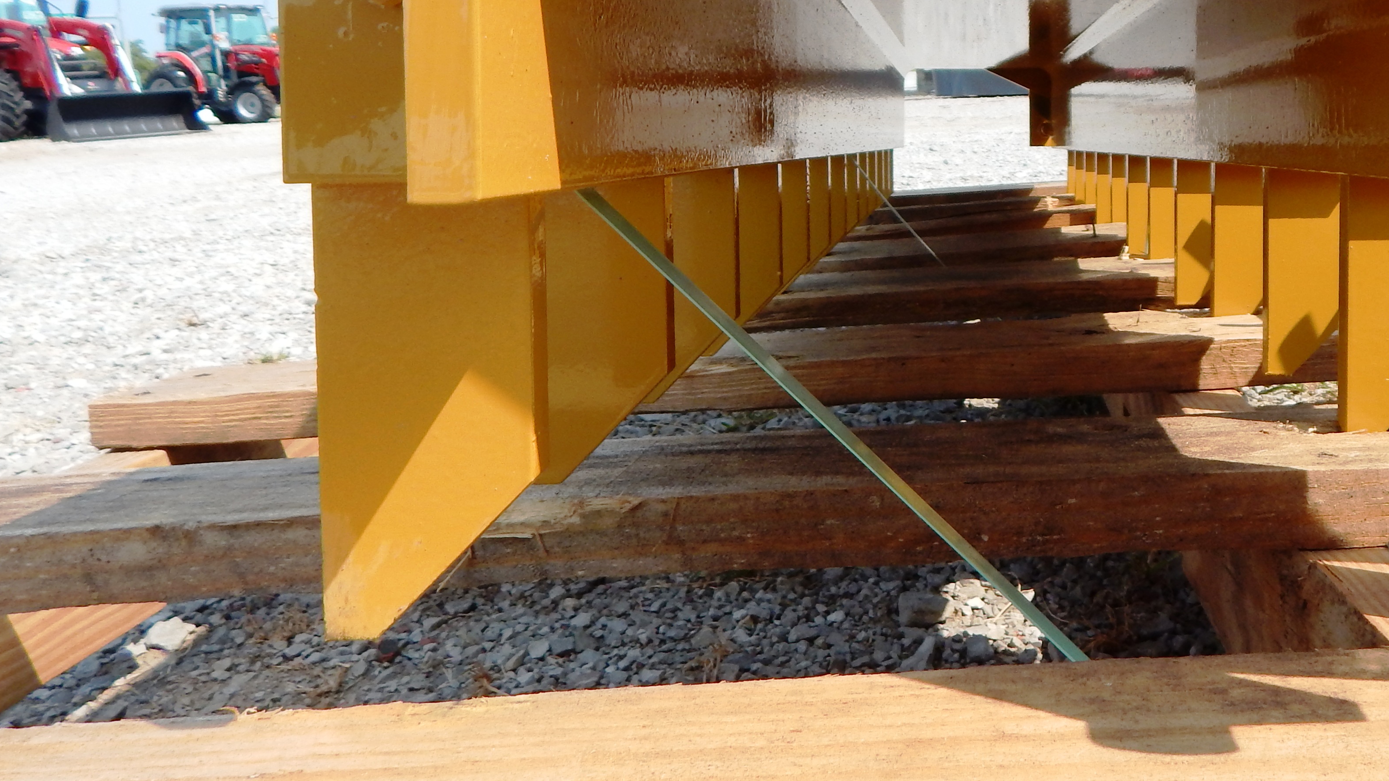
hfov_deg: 54.9
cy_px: 197
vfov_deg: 33.1
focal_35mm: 35
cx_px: 974
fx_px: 1289
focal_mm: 4
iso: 125
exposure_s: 1/1000
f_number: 3
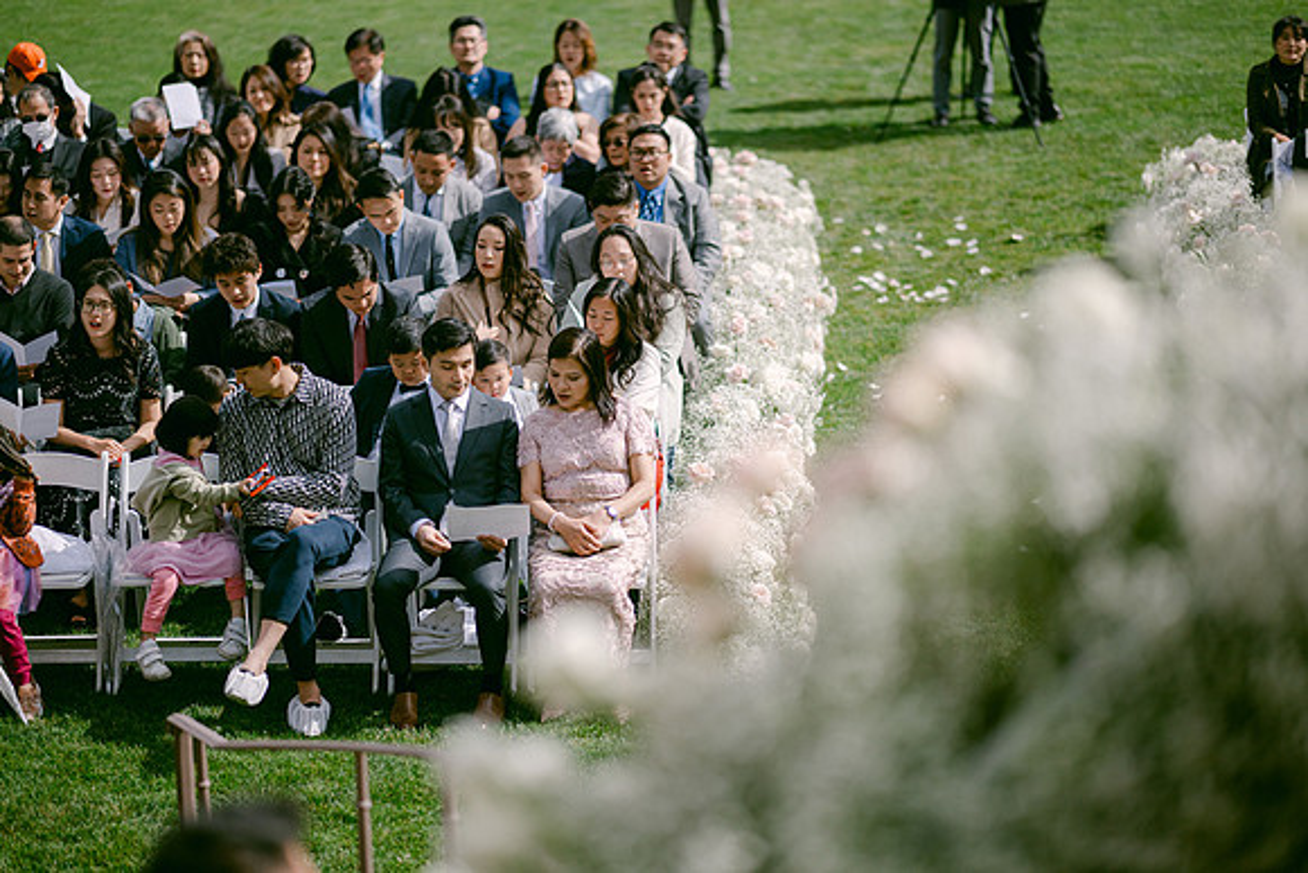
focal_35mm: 105
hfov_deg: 19.5
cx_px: 654
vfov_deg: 13.0
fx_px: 3816
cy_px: 436
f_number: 1.4
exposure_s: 1/26000
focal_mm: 105
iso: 200
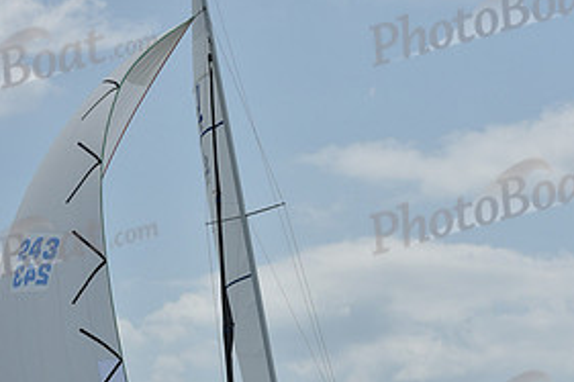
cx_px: 265
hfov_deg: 10.8
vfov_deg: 7.2
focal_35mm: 190
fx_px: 3028
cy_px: 337
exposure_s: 1/1250
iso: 250
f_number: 10
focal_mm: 92
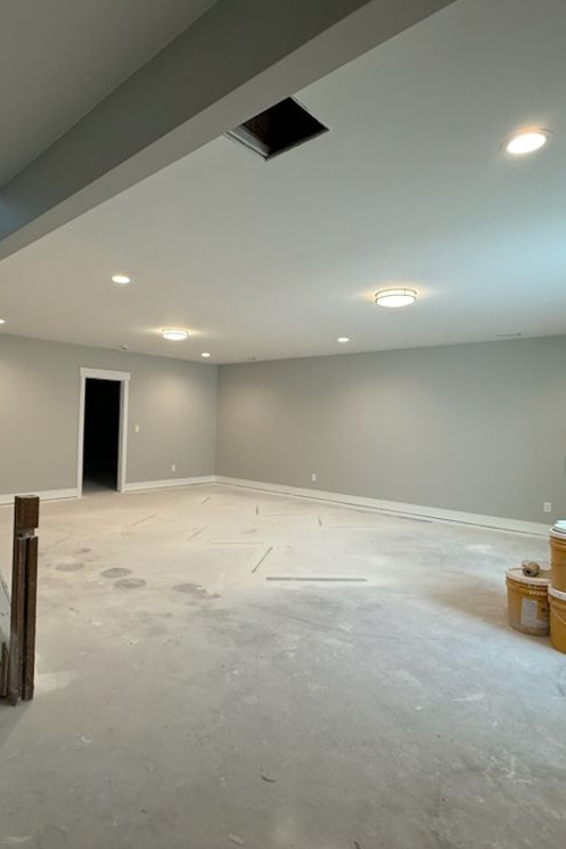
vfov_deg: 84.0
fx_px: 472
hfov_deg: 61.7
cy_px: 414
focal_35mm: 20
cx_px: 247
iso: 160
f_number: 2.2
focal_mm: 2.22
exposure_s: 1/120
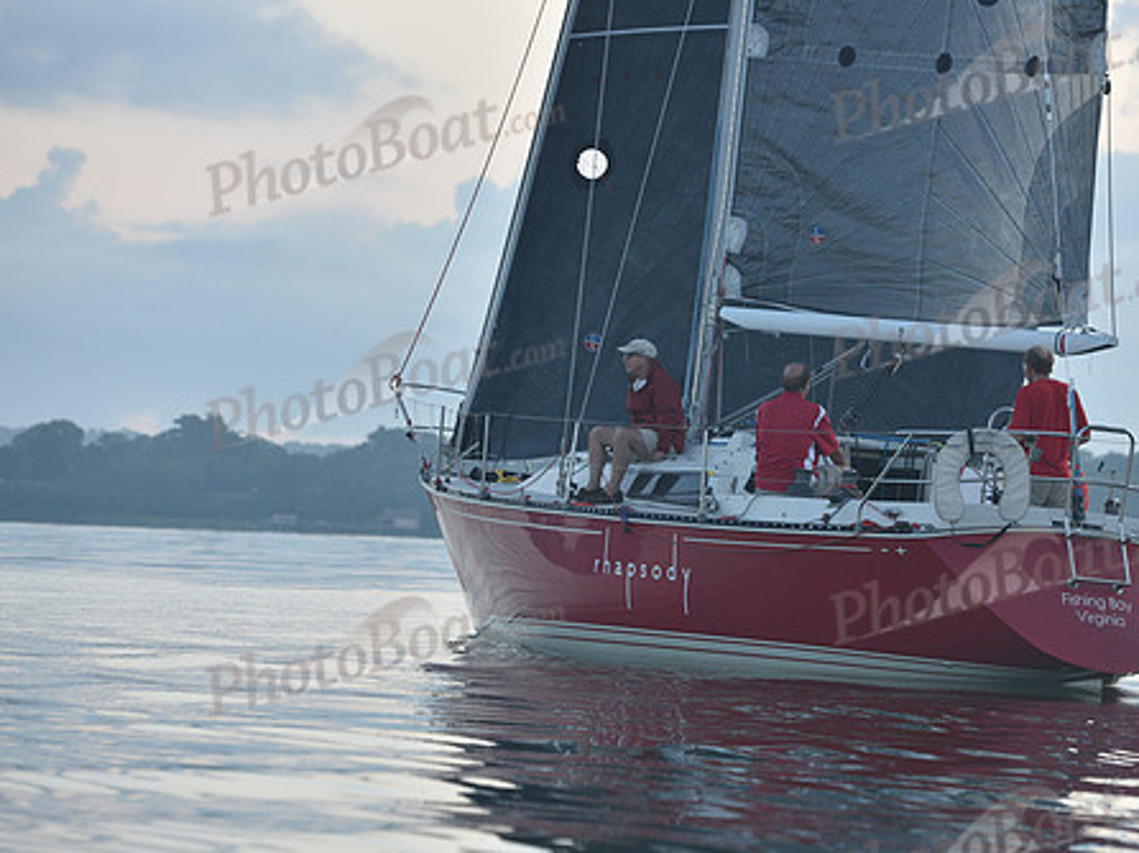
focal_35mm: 169
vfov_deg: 8.8
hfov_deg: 11.7
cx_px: 700
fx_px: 5558
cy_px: 481
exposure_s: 1/500
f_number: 4
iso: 320
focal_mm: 135
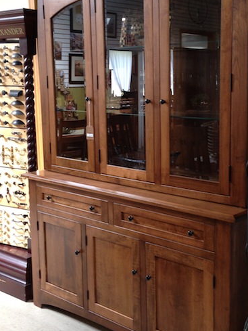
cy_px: 160
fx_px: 516
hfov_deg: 27.0
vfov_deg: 35.5
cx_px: 153
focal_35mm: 54
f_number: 2.4
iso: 80
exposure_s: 1/20
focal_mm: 4.13
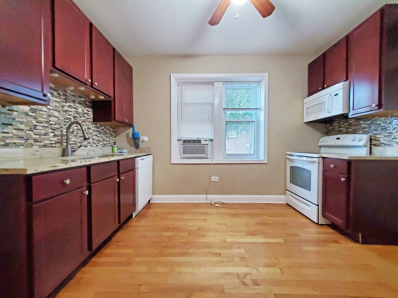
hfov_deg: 106.2
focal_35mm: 13
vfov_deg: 89.9
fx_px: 149
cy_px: 149
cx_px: 199
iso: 500
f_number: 2.2
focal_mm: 1.8
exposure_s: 1/40
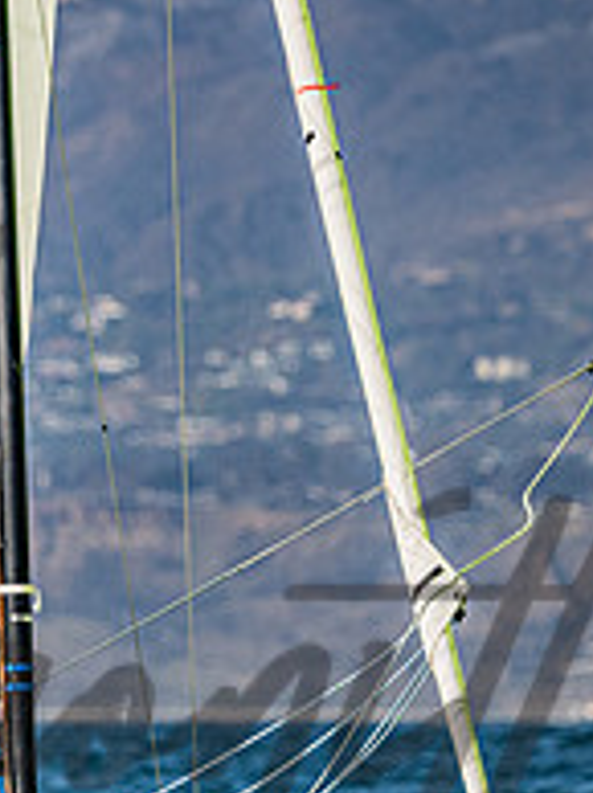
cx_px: -202
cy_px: 581
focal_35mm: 851
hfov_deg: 1.7
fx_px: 19481
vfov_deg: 2.3
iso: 320
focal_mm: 240
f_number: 5.6
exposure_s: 1/3200
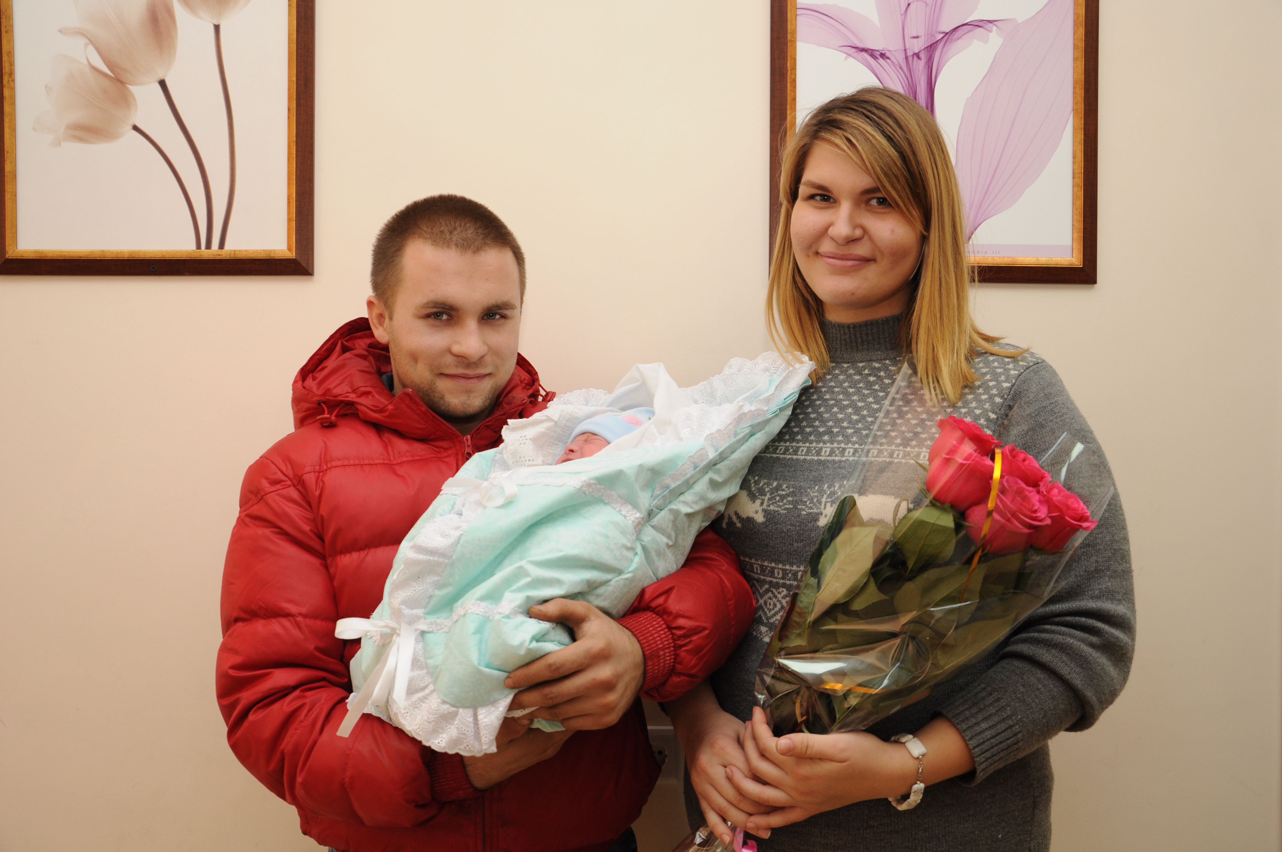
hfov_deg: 59.6
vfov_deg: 41.6
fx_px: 1120
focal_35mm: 32
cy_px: 426
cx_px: 641
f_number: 5
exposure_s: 1/50
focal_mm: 21
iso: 320
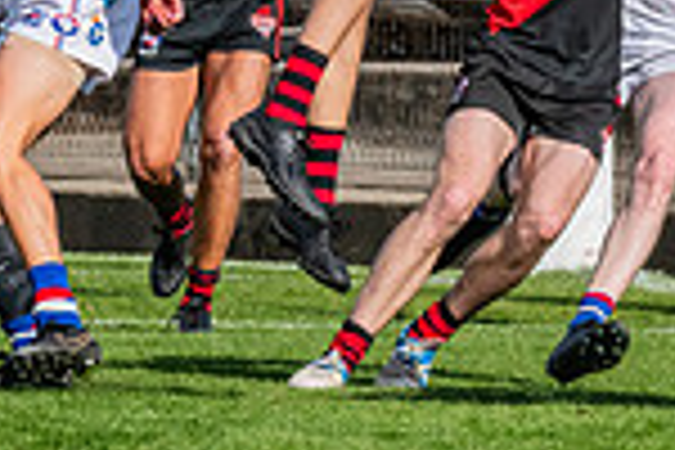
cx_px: 586
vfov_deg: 1.2
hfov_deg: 1.7
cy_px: -263
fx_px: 22123
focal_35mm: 1180
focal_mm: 240
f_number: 13
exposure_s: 1/1600
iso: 800
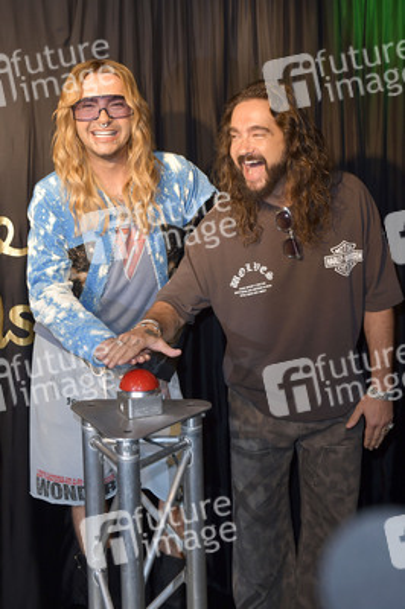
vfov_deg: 43.6
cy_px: 304
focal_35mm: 45
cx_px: 202
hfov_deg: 29.8
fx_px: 761
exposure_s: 1/160
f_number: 5.6
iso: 640
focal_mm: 45
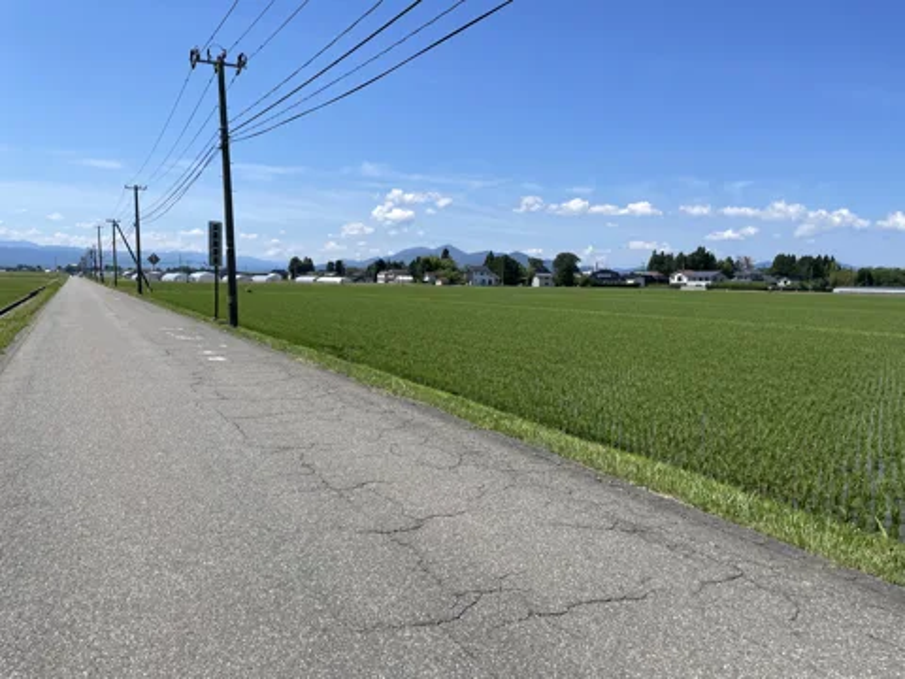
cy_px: 340
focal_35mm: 26
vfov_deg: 53.1
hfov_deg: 67.3
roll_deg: -0.3
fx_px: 680
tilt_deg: -7.5
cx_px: 452
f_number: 1.6
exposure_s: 1/3861
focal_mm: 4.2
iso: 32
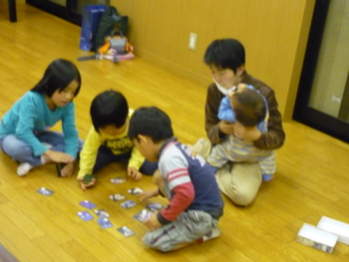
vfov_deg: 26.1
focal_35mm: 56
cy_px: 131
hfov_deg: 34.3
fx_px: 565
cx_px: 174
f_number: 3
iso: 800
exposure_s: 1/50
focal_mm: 7.2
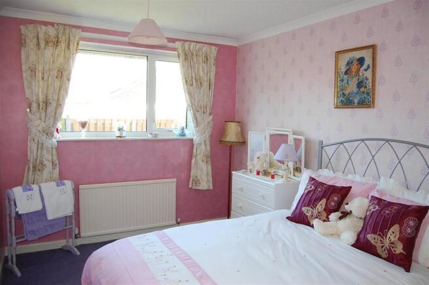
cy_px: 142
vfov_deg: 47.8
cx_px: 214
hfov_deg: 67.4
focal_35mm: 27
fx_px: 321
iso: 400
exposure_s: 1/60
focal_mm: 18
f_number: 3.5
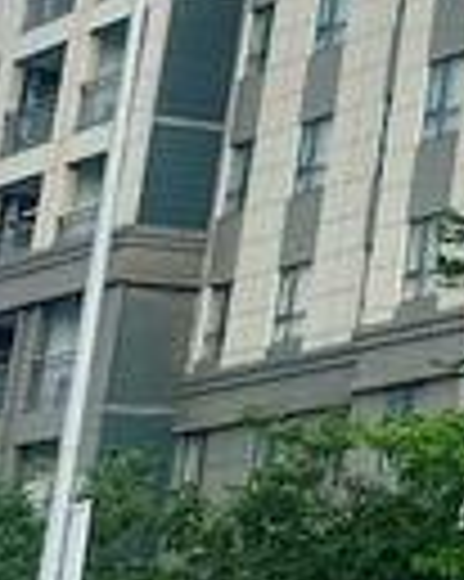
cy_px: -330
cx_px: 1514
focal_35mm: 149
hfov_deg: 8.3
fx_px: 2561
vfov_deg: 12.2
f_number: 1.78
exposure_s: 1/5263
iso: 80
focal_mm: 6.86
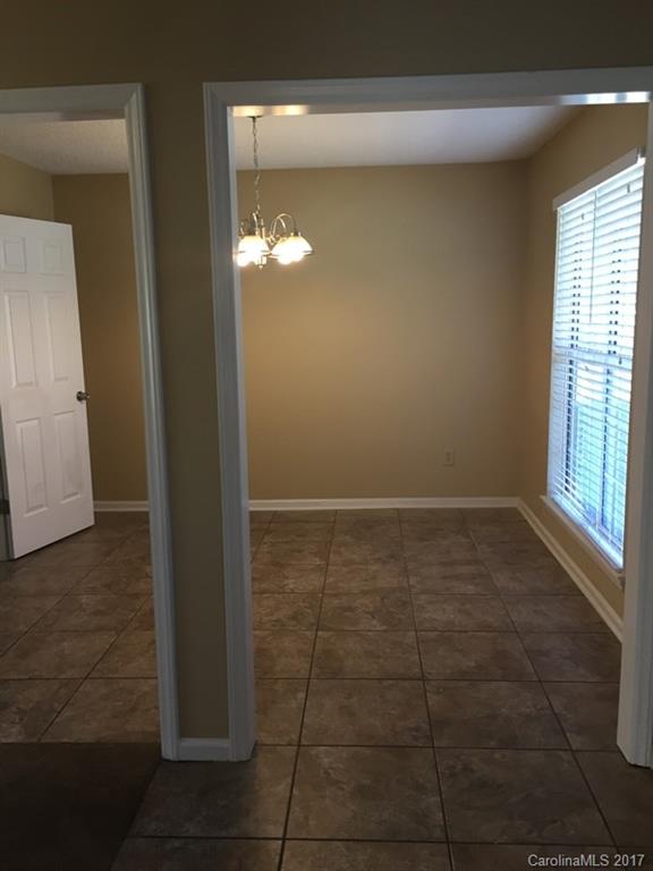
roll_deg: +1.5
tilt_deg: -8.0
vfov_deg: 61.7
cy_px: 436
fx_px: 729
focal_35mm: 29
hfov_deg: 48.2
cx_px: 326
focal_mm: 4.15
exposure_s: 1/30
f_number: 2.2
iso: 32
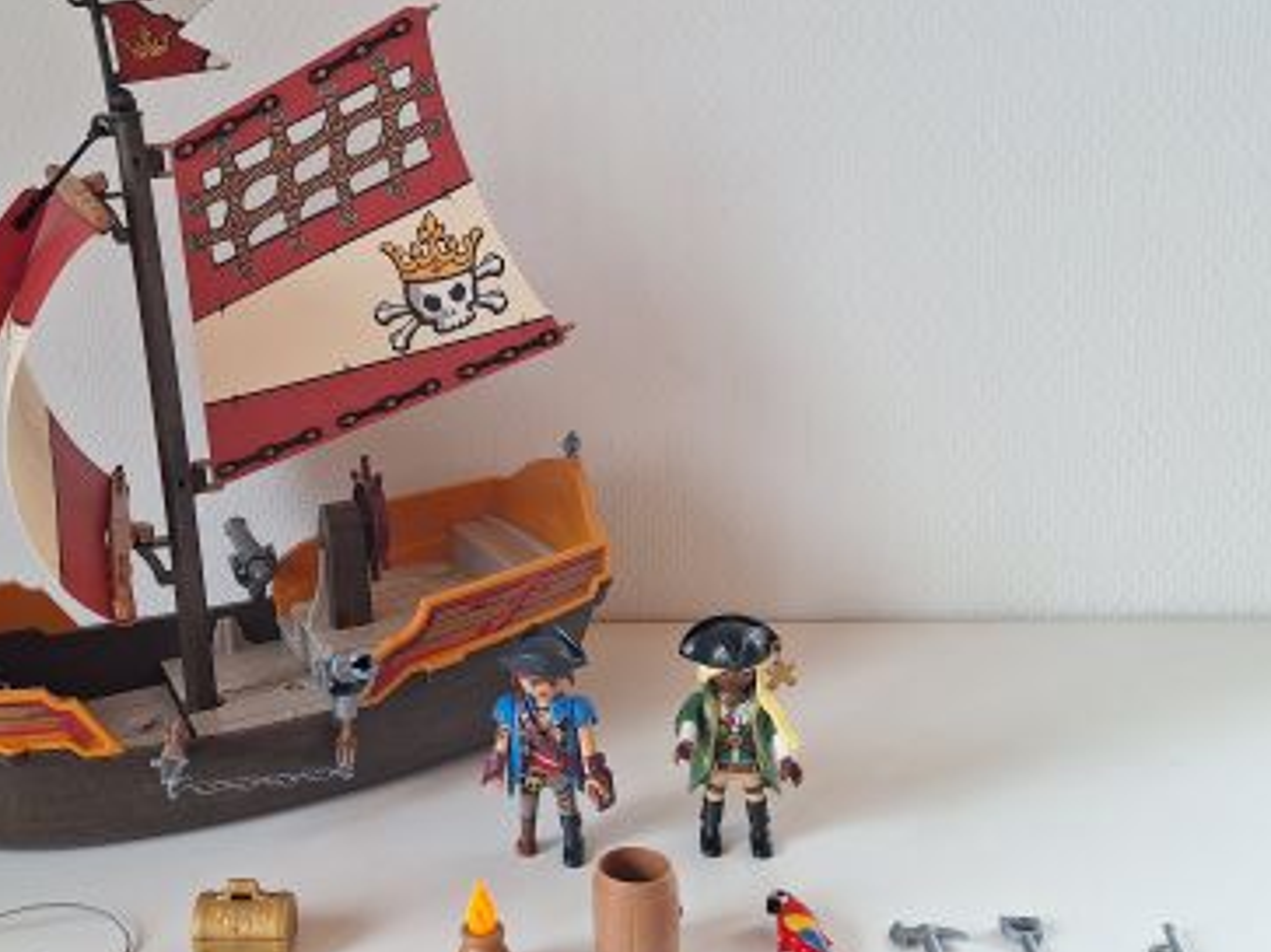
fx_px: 1395
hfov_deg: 47.7
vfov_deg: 37.7
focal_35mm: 38
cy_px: 434
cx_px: 371
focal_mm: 5.54
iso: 40
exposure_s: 1/50
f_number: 1.8
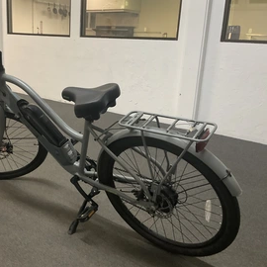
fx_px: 332
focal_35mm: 38
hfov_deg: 43.4
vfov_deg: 43.8
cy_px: 125
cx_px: 93
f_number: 1.8
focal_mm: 3
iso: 200
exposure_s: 1/60
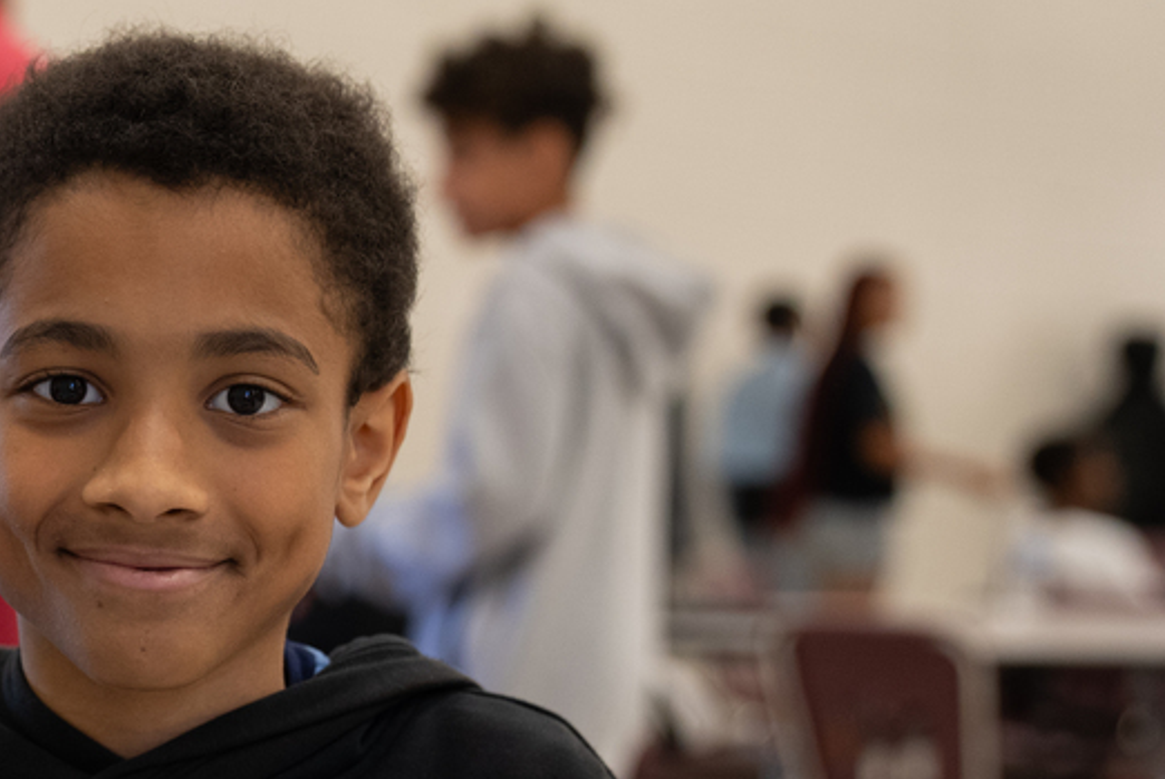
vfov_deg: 13.3
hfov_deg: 19.6
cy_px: 703
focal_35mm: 102
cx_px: 76
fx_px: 3303
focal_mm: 52
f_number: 2.8
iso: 1600
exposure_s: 1/160
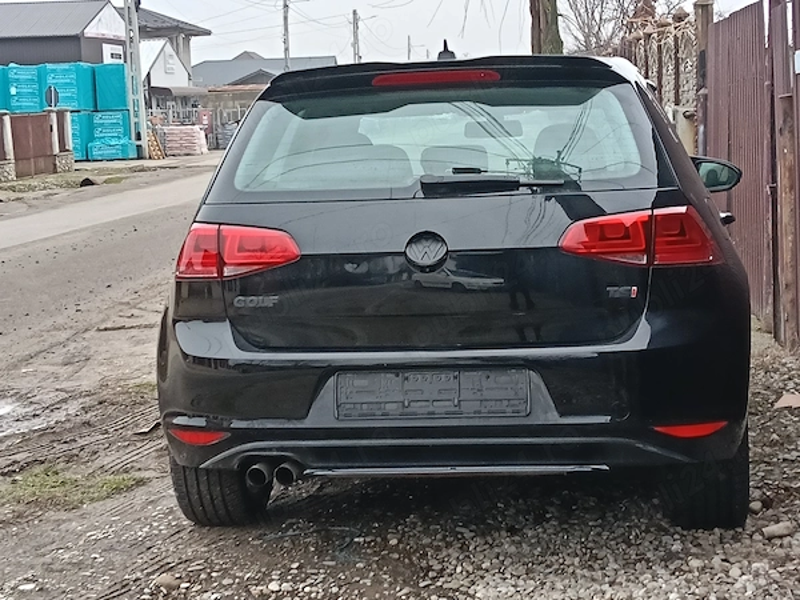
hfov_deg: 29.4
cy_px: 300
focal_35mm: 66
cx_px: 400
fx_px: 1525
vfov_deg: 22.3
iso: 125
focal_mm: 3.98
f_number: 1.8
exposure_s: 1/33.3
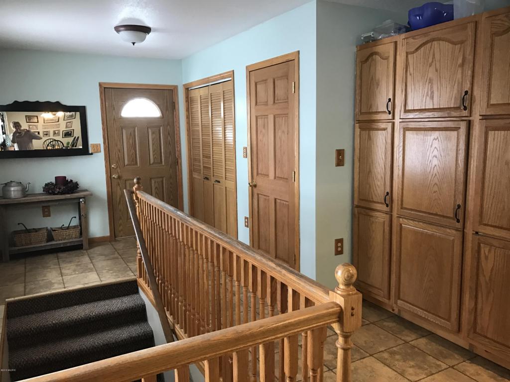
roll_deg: +1.2
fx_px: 413
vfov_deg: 49.7
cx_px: 255
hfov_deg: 63.4
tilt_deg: -7.7
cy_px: 191
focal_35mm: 28
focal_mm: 3.99
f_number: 1.8
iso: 40
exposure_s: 1/20
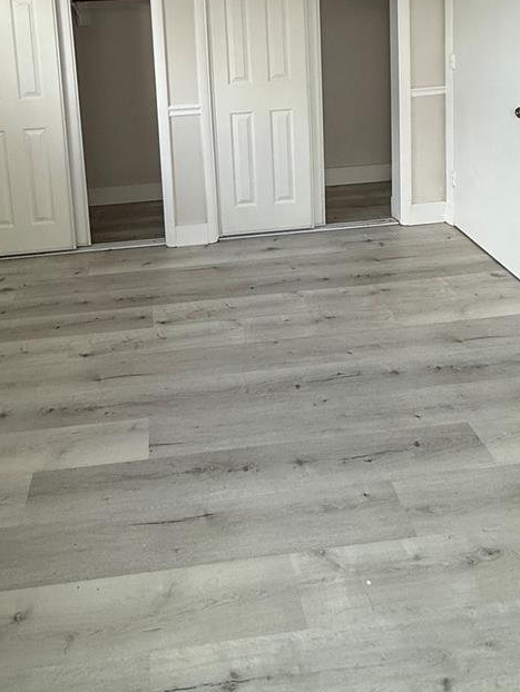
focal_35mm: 27
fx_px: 540
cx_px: 187
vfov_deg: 55.4
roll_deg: +3.2
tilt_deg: -6.4
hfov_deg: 50.7
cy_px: 53
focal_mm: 2.22
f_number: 2.2
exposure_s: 1/120
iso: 160
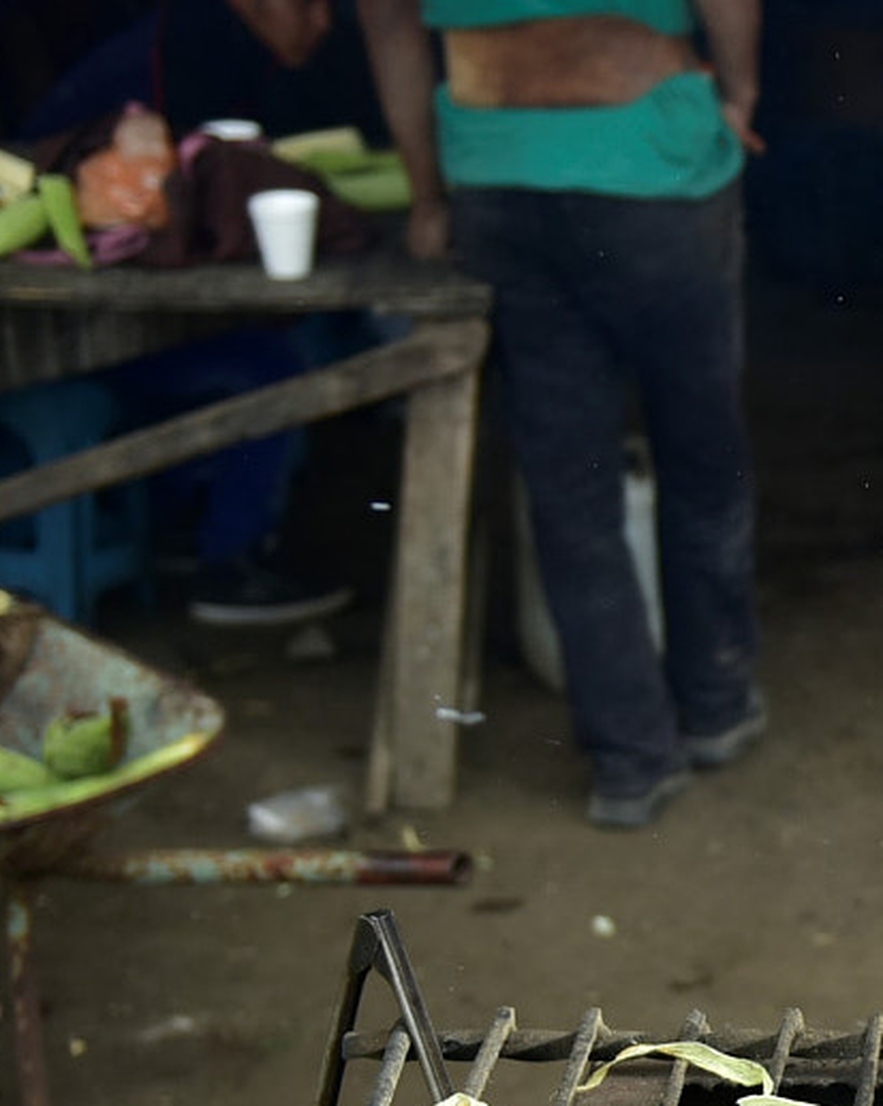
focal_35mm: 93
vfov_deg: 20.5
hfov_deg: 15.1
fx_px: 3041
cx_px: 1405
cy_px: 740
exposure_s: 1/1250
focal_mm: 32
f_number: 2.8
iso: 125
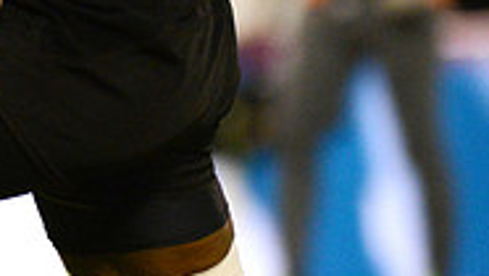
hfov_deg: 1.6
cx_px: -244
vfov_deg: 0.9
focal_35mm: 1373
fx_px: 17818
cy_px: -149
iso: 3200
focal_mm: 420
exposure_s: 1/500
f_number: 4
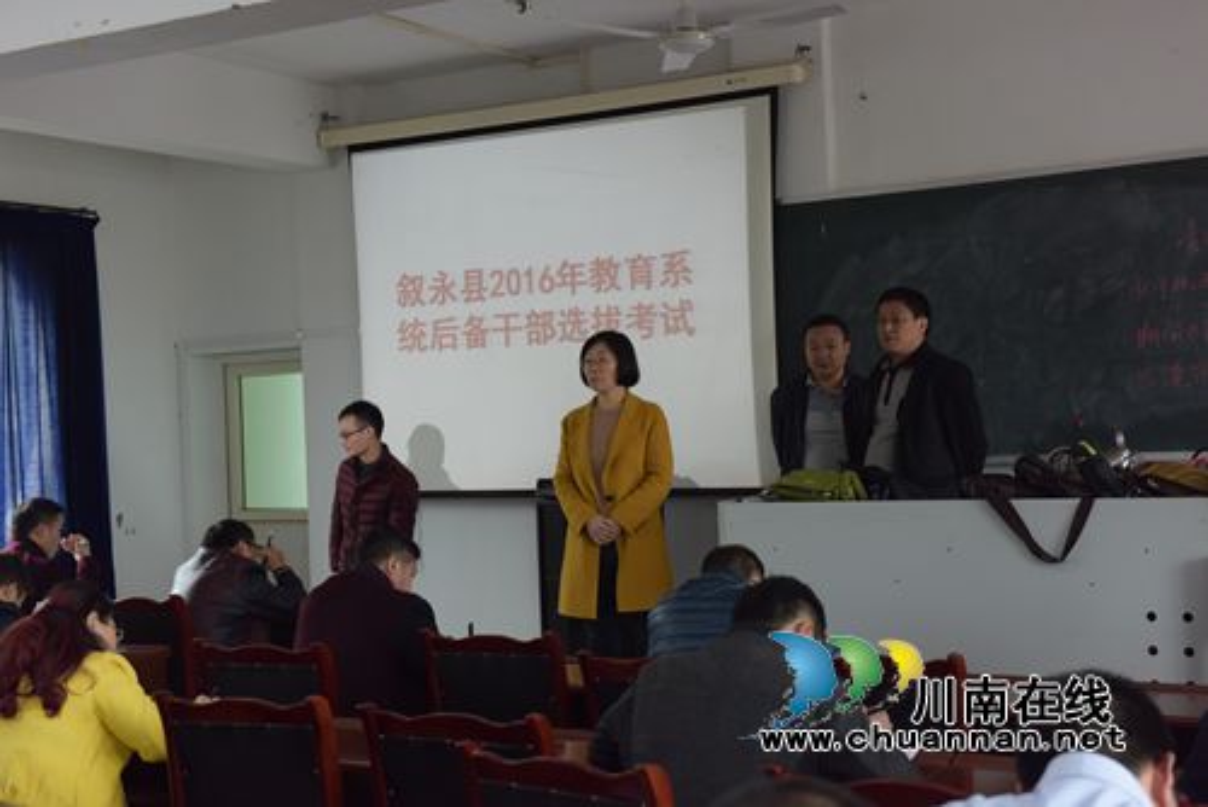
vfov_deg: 27.0
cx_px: 604
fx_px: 1679
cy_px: 404
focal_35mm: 50
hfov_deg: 39.6
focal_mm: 50
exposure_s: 1/100
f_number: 5
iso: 2000
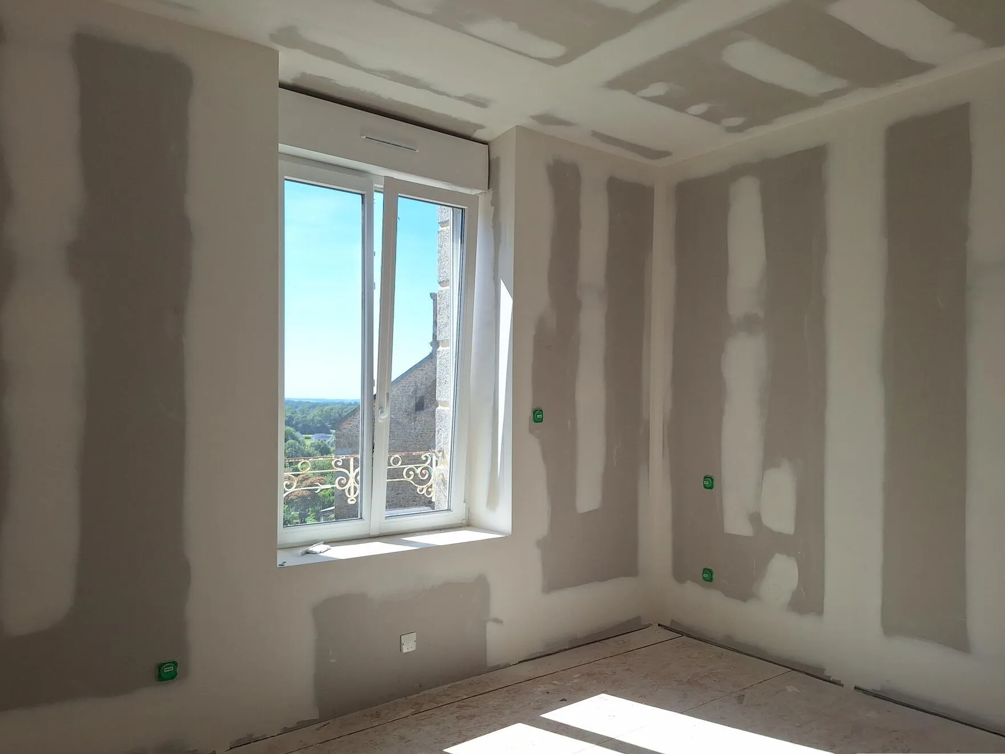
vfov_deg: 54.8
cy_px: 406
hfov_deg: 69.3
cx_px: 529
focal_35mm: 25
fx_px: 726
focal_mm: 5.54
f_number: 1.8
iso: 40
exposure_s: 1/1217
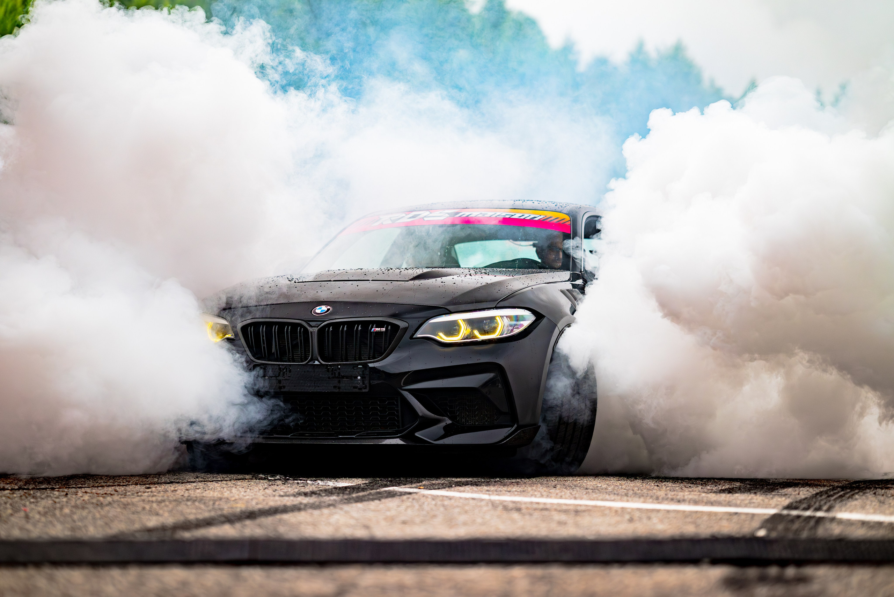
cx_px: 447
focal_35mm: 85
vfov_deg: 16.1
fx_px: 2112
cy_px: 298
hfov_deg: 23.9
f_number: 2.2
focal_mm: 85
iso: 800
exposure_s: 1/640
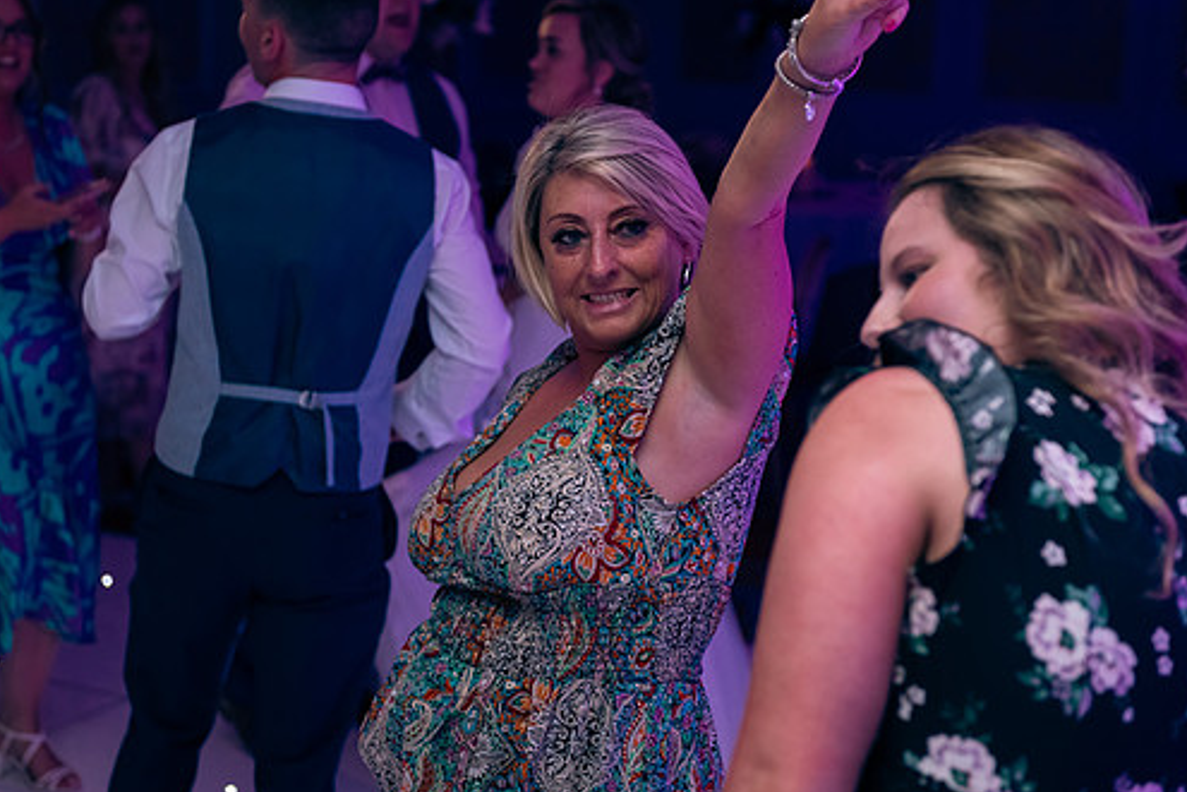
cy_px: 349
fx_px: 2242
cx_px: 604
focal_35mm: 68
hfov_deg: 29.7
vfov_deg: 20.0
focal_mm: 58
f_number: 3.5
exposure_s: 1/160
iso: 800
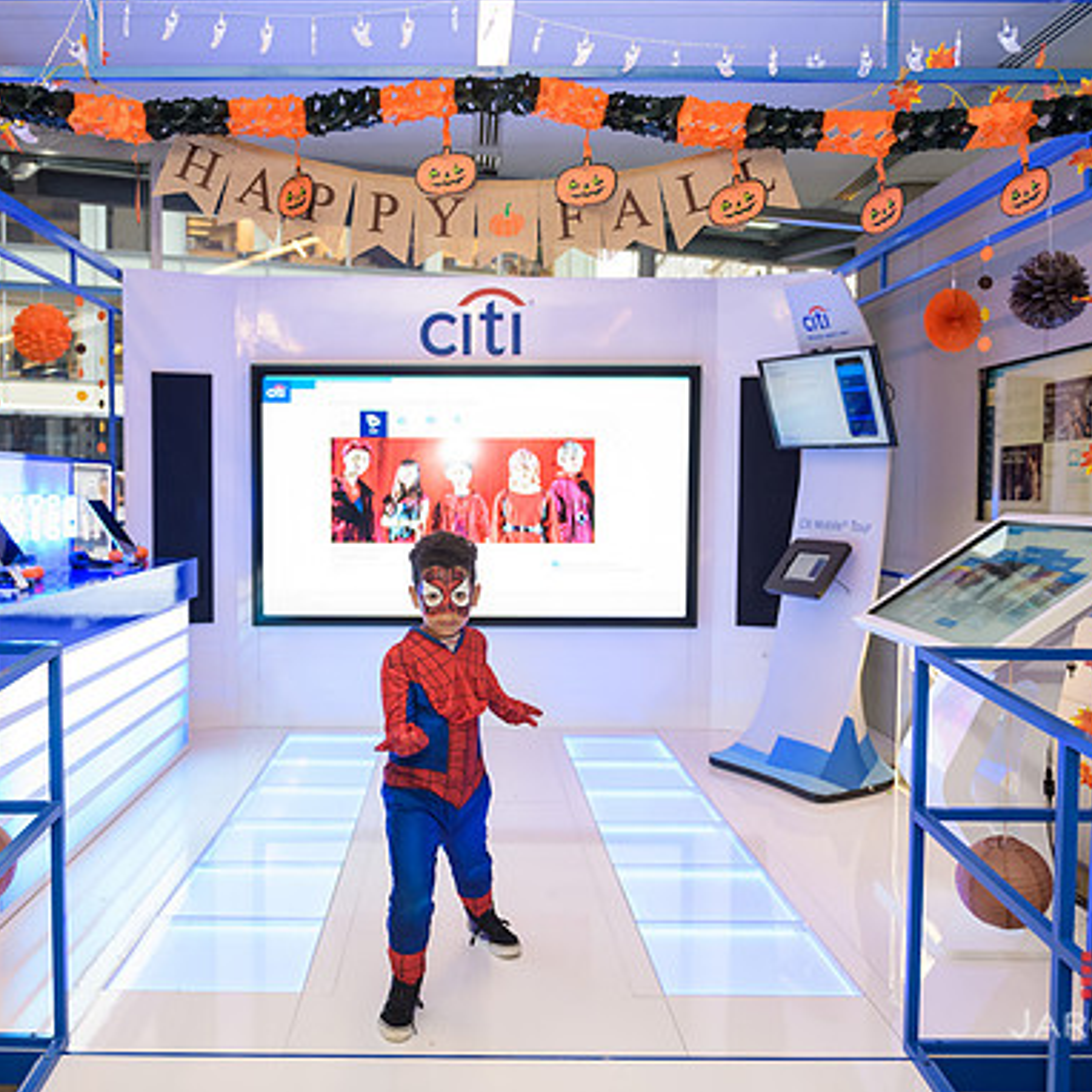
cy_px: 547
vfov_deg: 52.5
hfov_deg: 52.3
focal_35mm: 31
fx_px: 1106
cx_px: 455
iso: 800
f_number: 3.2
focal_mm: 24
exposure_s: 1/125
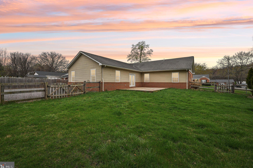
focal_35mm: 15
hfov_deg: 100.3
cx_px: 121
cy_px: 81
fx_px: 105
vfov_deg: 77.3
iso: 100
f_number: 8
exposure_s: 1/40
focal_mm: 14
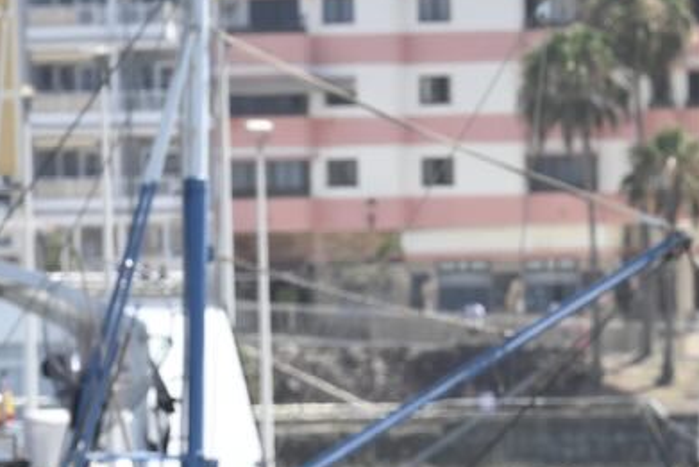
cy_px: 605
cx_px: 490
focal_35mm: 737
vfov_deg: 1.9
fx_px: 14315
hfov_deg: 2.8
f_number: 14
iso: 500
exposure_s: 1/320
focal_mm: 240
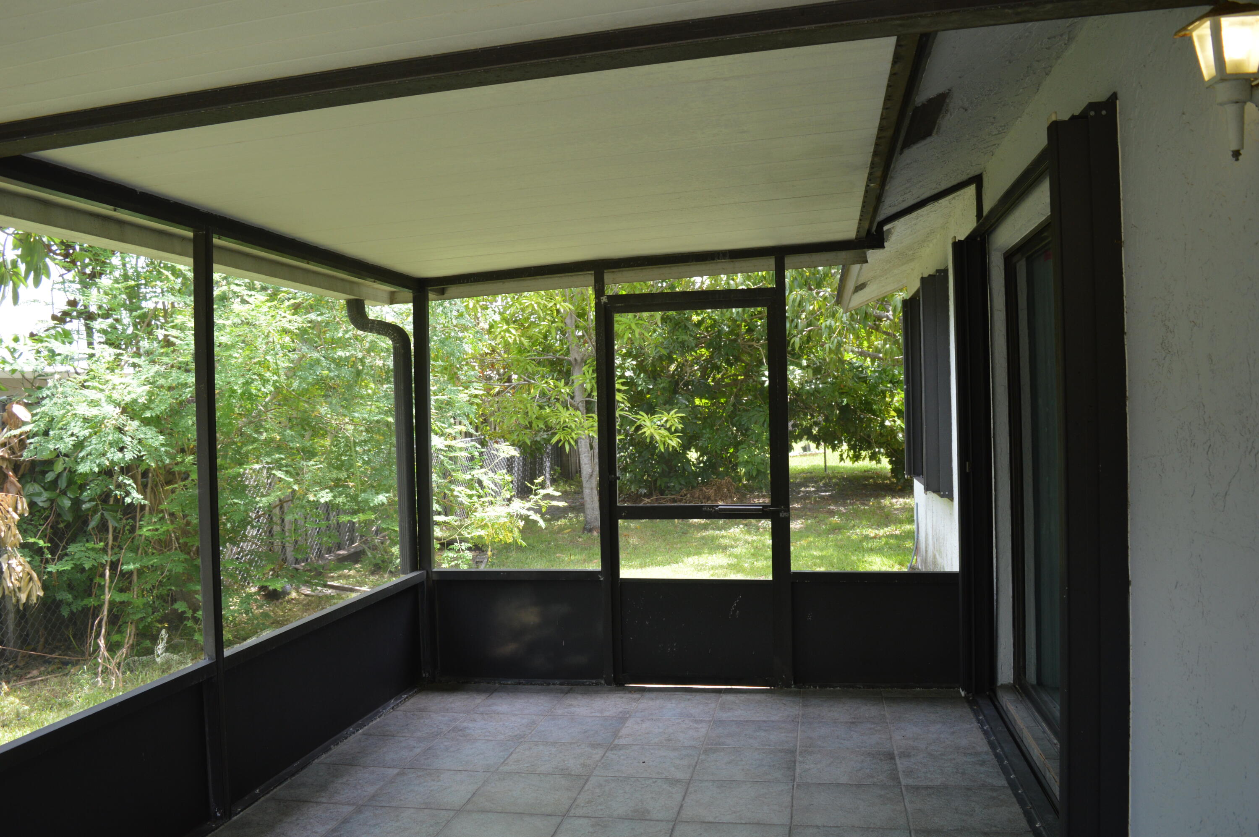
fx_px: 943
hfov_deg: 67.4
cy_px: 418
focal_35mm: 27
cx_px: 630
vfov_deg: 47.8
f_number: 5.6
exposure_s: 1/125
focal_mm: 18
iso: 320
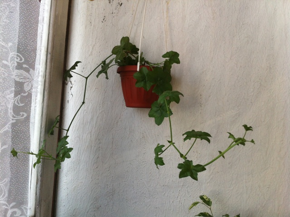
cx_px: 145
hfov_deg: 52.7
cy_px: 108
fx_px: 293
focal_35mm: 35
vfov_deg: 40.6
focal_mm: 3.85
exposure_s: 1/175
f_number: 2.8
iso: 80
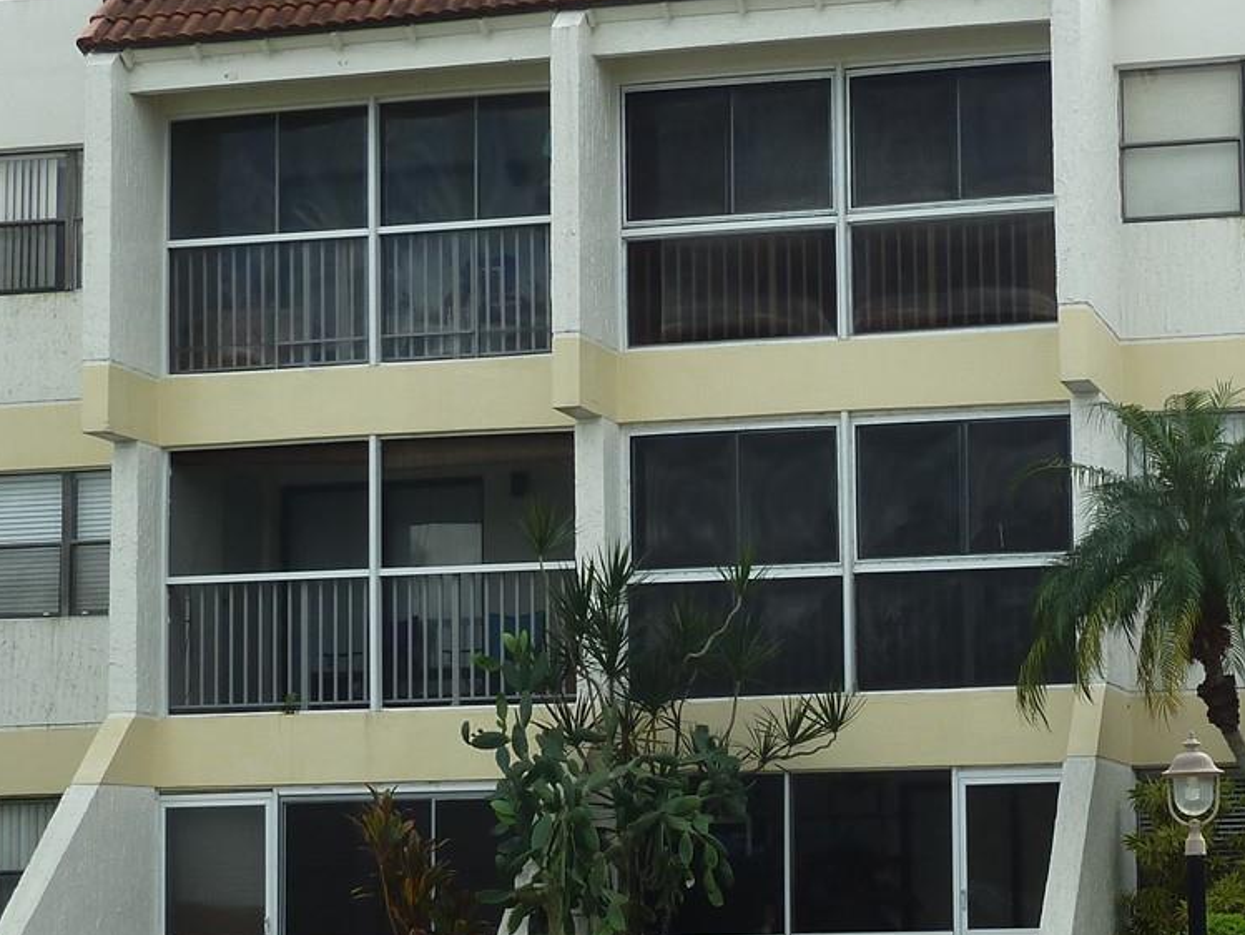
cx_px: 1001
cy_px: 652
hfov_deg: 24.3
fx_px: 2842
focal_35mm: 79
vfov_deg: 18.6
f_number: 4
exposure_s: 1/320
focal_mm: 6.1
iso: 80
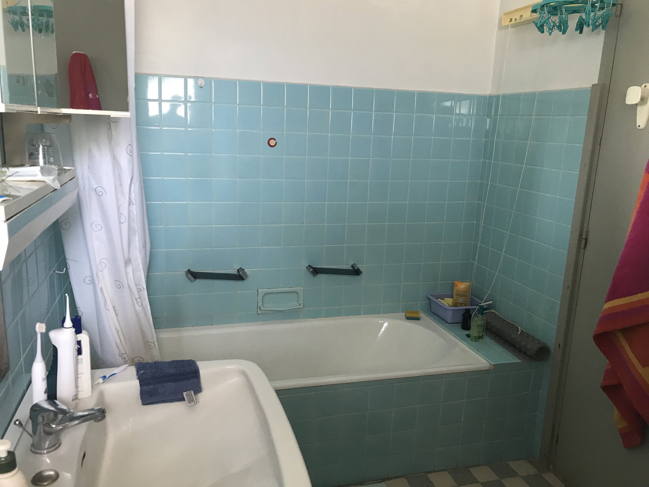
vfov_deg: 49.7
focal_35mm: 28
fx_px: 525
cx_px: 324
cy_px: 244
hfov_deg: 63.4
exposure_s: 1/20
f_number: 1.8
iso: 40
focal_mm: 3.99
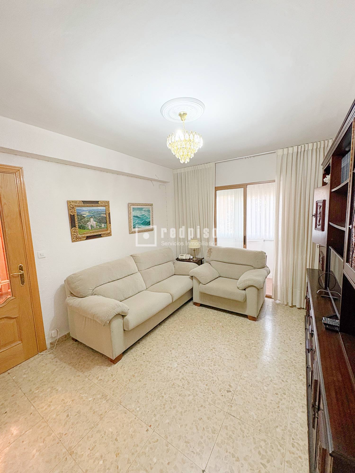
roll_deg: +2.5
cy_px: 236
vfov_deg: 102.1
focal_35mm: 14
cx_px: 178
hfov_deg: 85.7
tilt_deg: -5.9
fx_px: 191
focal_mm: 2.22
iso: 250
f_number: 2.2
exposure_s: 1/50
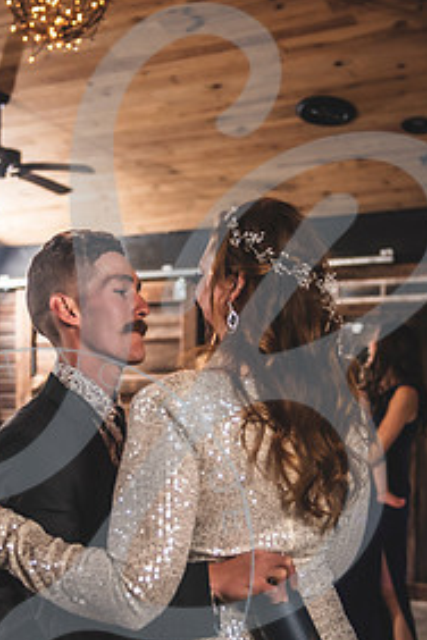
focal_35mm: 67
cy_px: 386
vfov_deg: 30.0
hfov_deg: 20.2
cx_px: 145
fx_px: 1192
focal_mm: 42
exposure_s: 1/160
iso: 800
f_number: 2.8
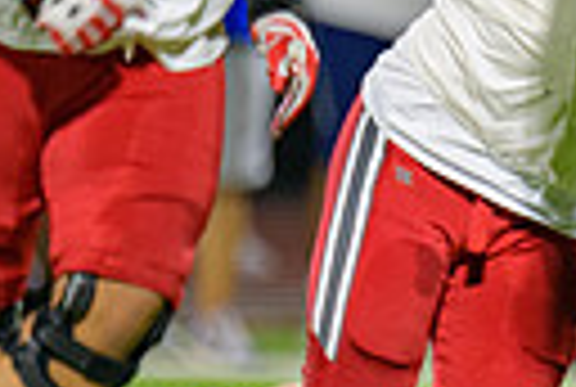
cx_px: 850
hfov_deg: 1.5
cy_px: 137
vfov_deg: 1.0
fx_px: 21747
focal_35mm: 1356
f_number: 2.8
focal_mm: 300
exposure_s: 1/250
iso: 2000
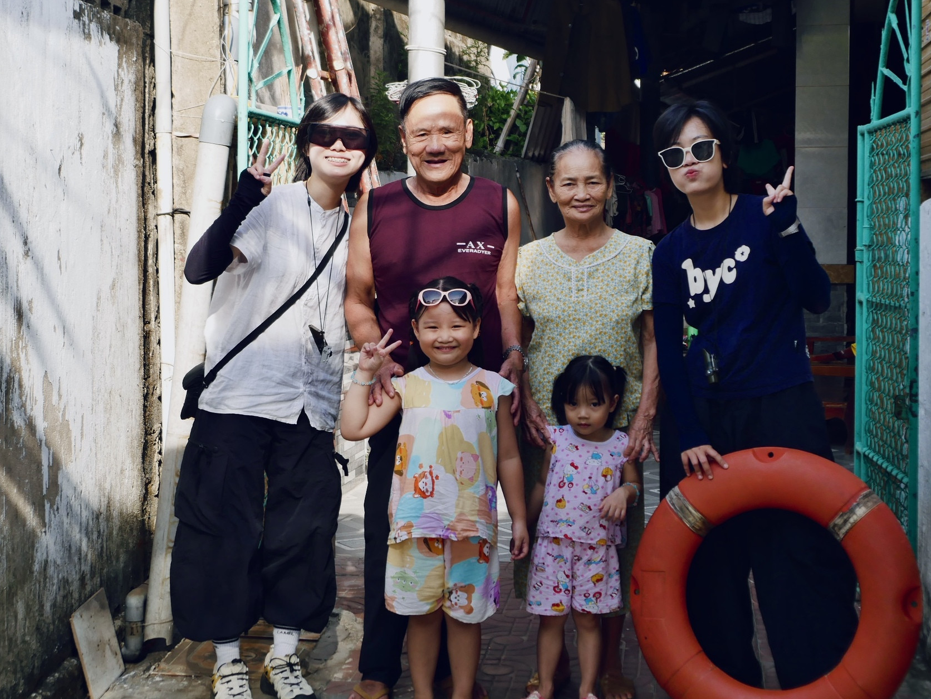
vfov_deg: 23.6
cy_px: 315
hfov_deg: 31.2
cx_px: 530
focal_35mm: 62
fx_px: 1667
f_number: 6.3
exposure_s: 1/160
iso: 200
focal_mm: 27
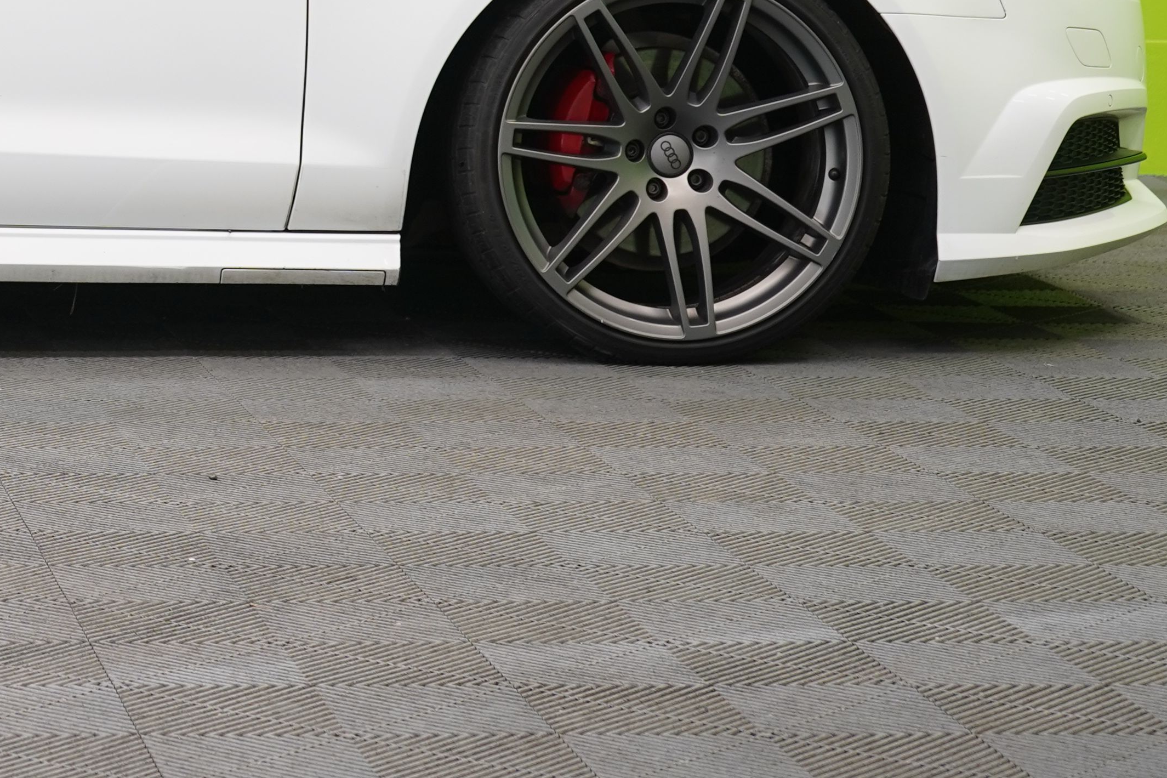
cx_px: -375
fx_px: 4019
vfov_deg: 10.8
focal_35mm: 124
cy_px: -178
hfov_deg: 15.7
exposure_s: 1/30
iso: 400
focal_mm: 44
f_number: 5
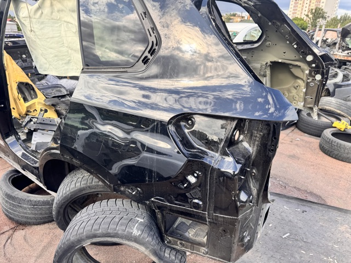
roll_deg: -2.3
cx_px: 176
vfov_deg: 56.8
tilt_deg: -22.9
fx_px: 243
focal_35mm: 24
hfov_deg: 71.6
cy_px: 132
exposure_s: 1/639
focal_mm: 6.76
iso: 80
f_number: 1.78
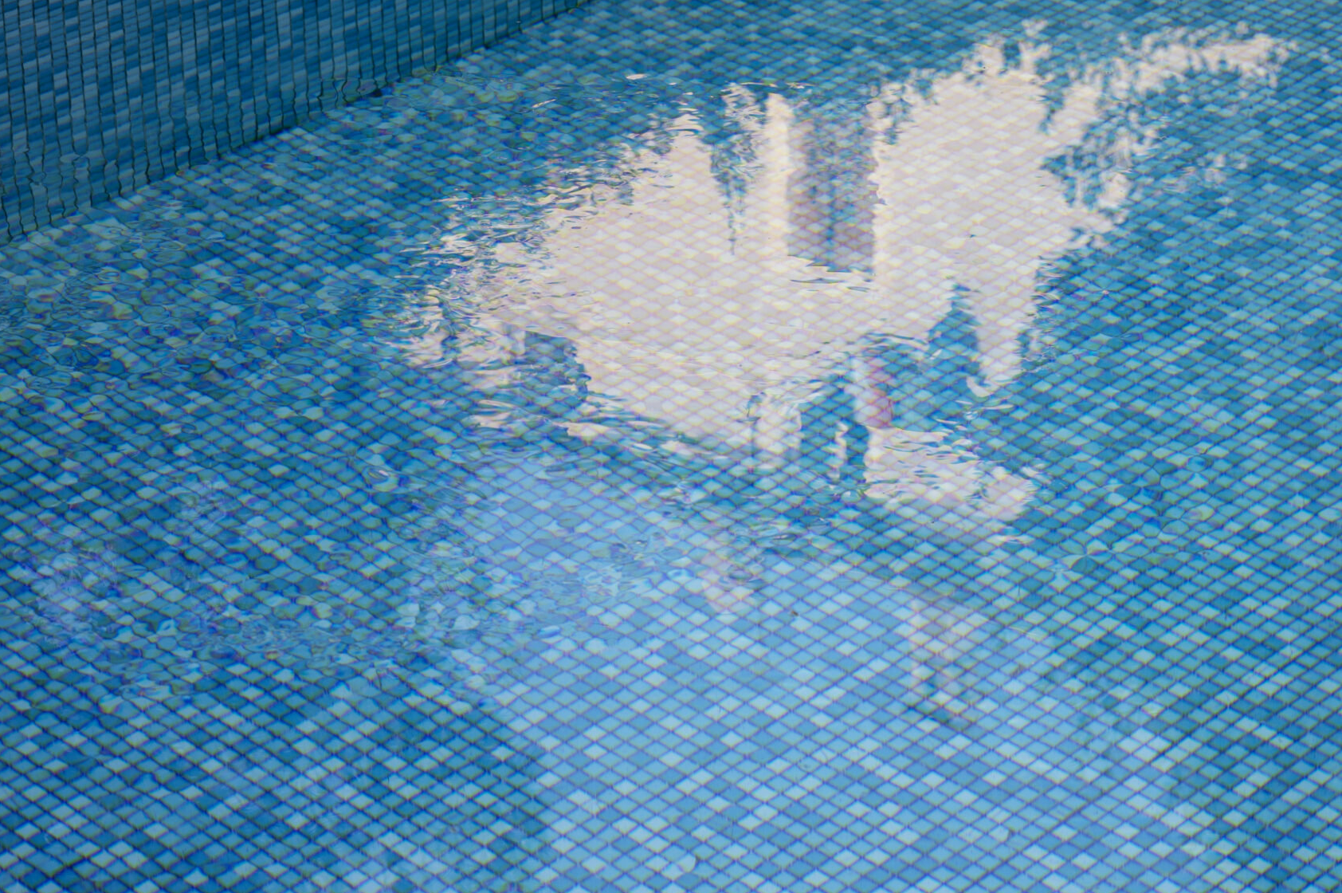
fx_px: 4246
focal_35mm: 114
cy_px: 582
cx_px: 915
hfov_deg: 17.9
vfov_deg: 12.0
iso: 100
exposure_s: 1/60
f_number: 8
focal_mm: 75
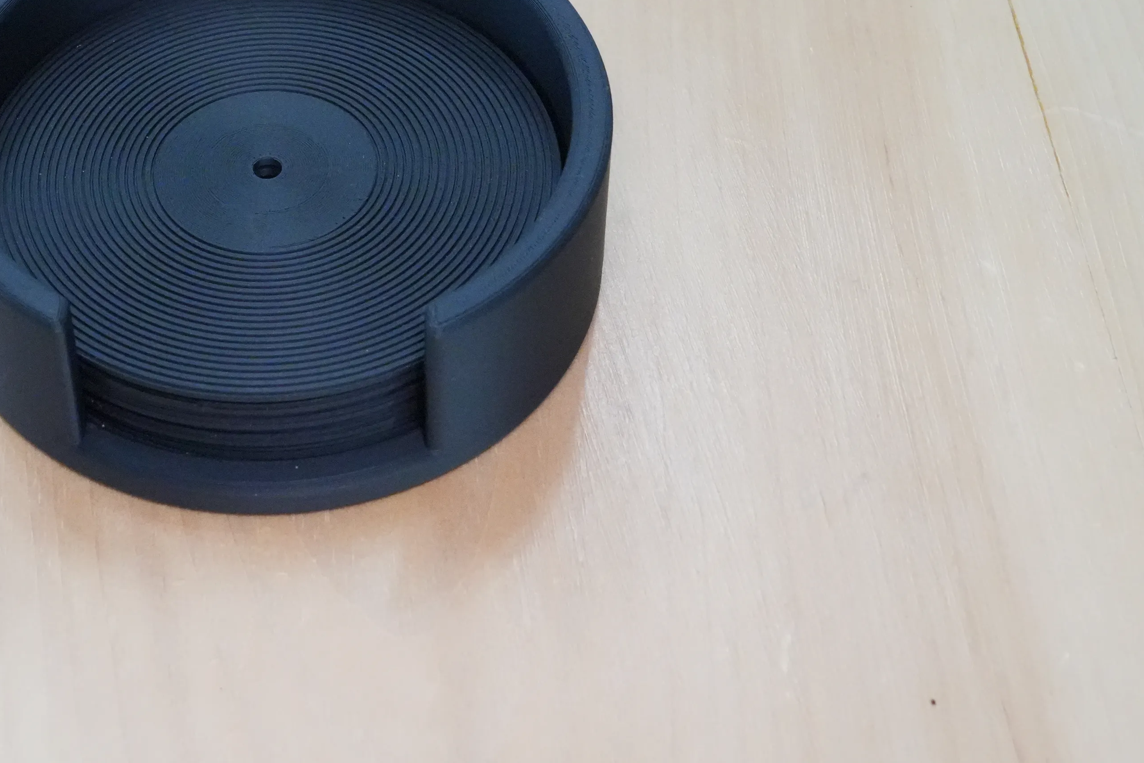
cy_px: 151
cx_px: 269
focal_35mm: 79
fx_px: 2510
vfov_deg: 17.1
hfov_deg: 25.3
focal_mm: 44
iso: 16000
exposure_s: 1/100
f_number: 13
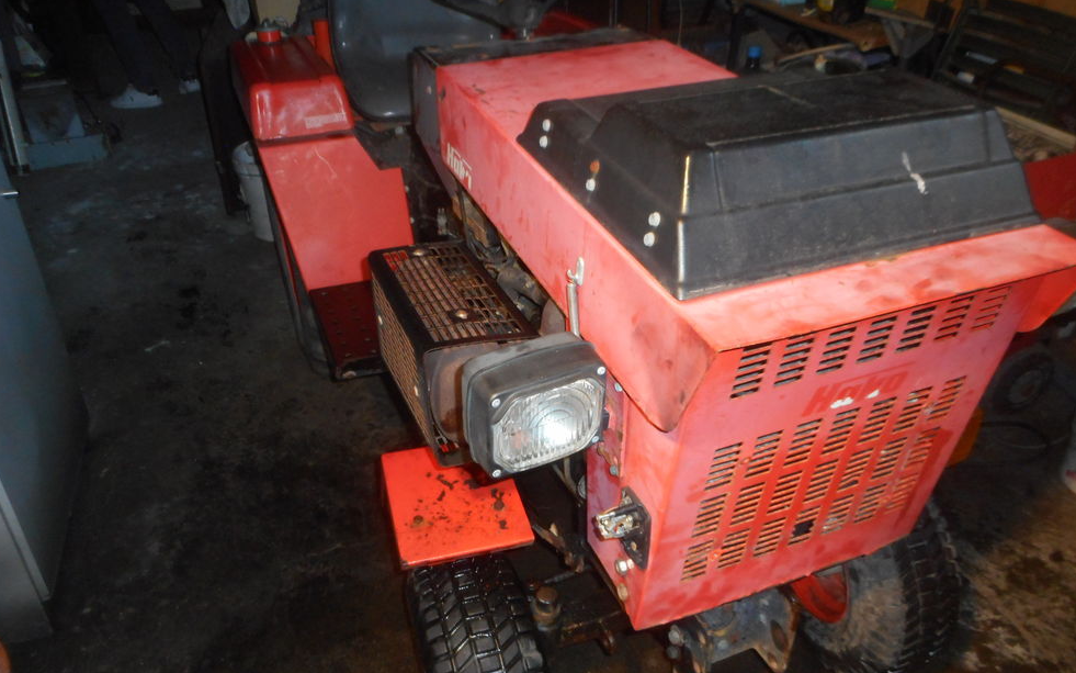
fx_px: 792
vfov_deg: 46.0
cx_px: 543
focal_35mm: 27
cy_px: 339
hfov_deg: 68.4
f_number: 3.7
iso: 320
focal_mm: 4.5
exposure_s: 1/25
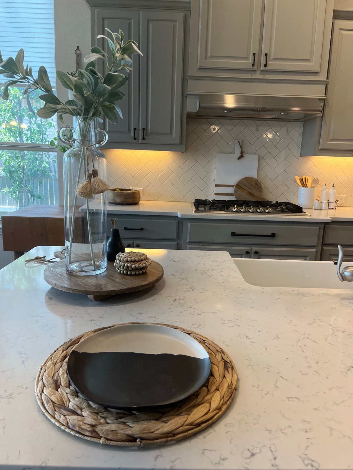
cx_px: 176
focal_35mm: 26
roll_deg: -0.5
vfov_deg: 67.3
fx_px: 354
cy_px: 235
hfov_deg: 53.1
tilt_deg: -12.4
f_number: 1.6
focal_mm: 5.1
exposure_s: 1/120
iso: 80
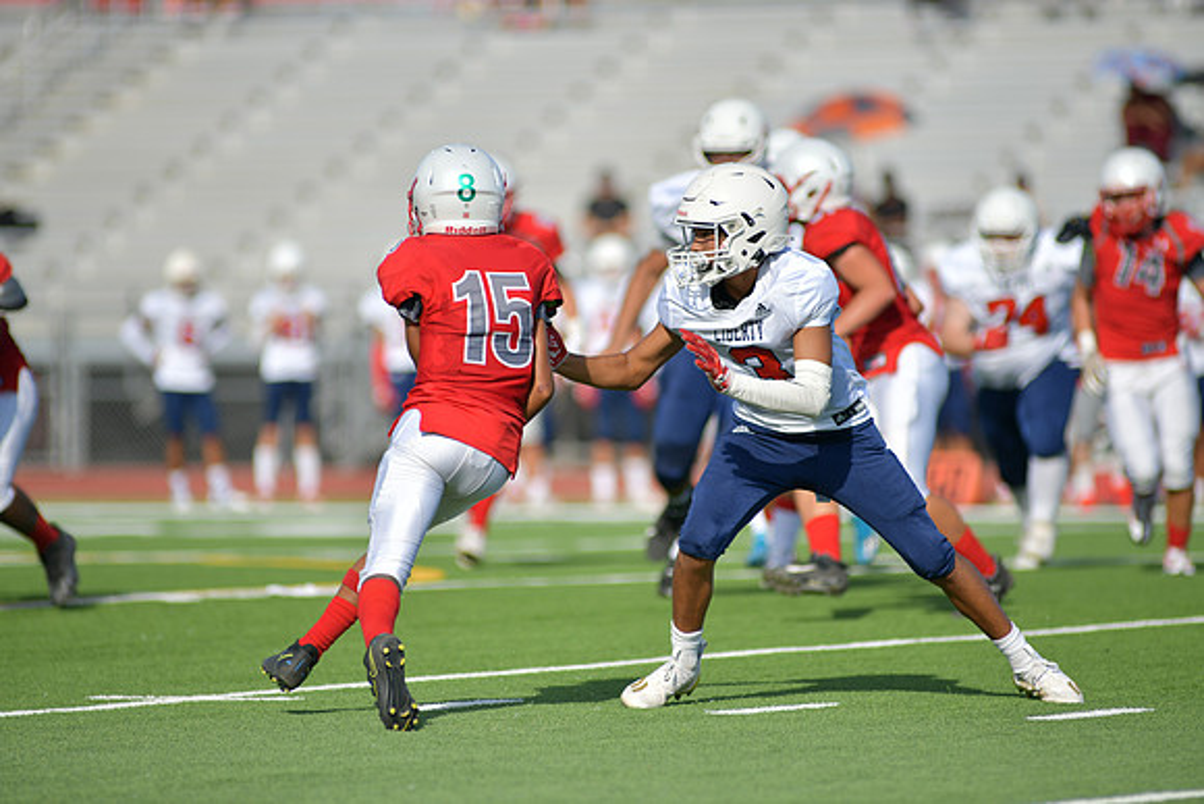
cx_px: 602
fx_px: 10035
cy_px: 402
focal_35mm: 300
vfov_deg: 4.6
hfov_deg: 6.9
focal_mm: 300
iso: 90
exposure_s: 1/2000
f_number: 3.5
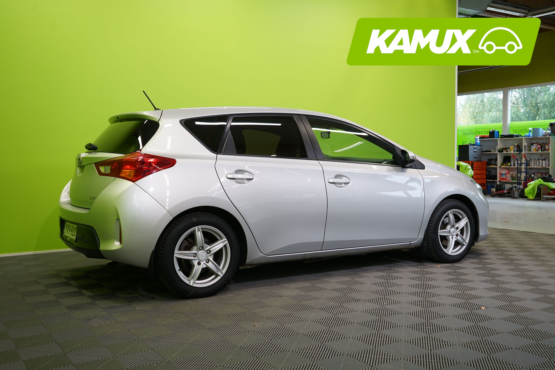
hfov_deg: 53.1
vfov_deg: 36.9
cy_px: 185
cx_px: 278
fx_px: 555
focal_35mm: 36
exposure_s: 1/30
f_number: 5.6
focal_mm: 36
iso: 400
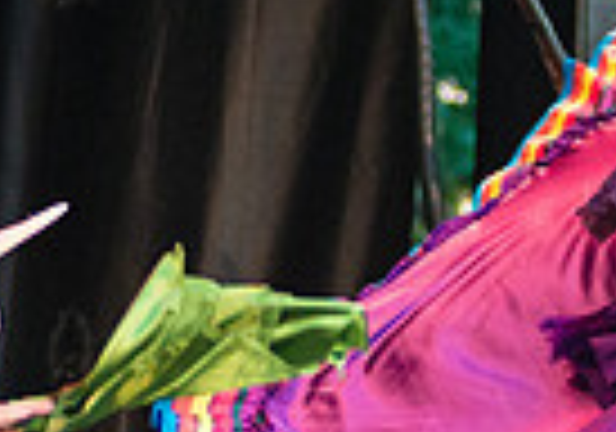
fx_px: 6762
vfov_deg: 3.7
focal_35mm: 389
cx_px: 51
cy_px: 483
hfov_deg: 5.2
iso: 4000
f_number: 2.8
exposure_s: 1/800
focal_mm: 80
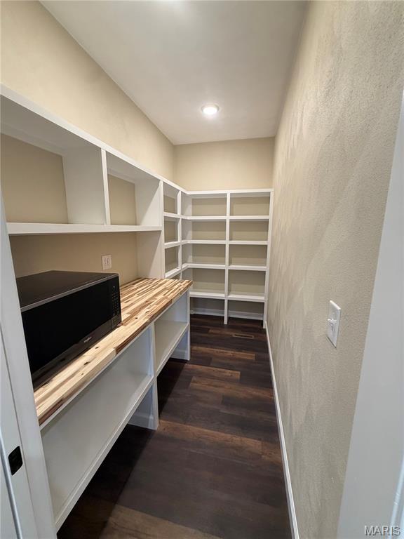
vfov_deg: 102.1
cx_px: 202
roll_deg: +0.8
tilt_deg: -10.2
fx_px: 218
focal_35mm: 14
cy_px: 270
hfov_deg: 85.7
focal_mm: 2.22
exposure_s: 1/60
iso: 250
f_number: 2.2
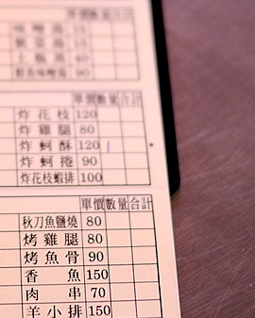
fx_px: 1112
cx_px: 29
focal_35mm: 118
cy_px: 54
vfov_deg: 16.1
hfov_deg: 13.0
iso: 400
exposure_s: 1/70
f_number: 1.6
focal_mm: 35
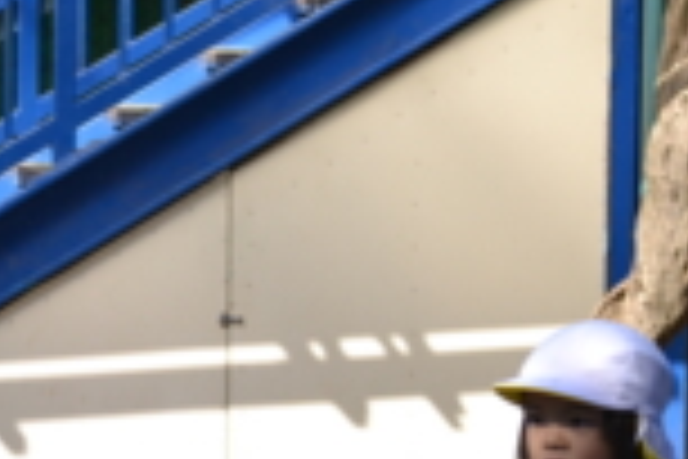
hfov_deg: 7.2
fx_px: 5408
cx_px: 872
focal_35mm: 283
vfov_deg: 4.9
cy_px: 398
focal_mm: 72
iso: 100
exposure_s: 1/200
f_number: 6.3
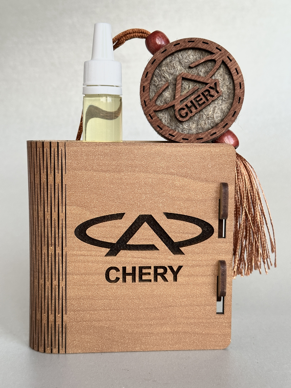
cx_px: 146
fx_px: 538
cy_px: 194
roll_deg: -1.2
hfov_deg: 30.3
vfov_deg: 39.7
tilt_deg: -6.5
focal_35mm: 48
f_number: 1.78
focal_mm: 6.86
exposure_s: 1/40
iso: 250
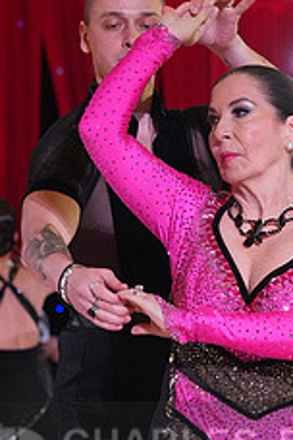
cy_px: 467
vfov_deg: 9.0
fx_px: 2759
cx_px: 182
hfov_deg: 6.1
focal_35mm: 226
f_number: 5
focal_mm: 89
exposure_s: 1/250
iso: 3200
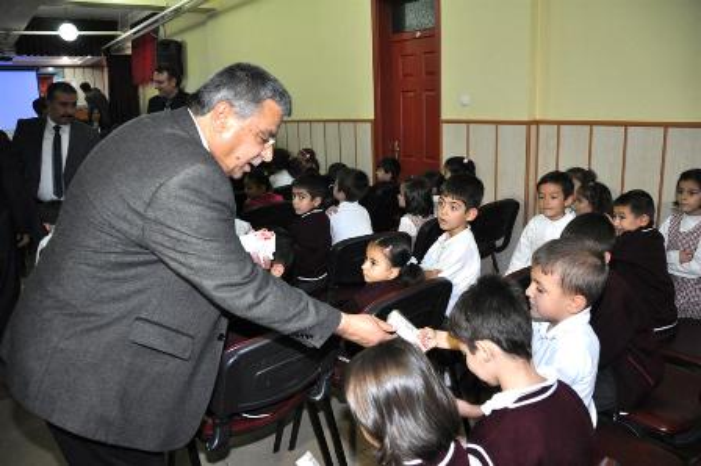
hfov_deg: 67.4
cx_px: 350
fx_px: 525
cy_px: 233
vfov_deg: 47.9
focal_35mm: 27
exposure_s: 1/60
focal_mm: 18
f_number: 4
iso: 800
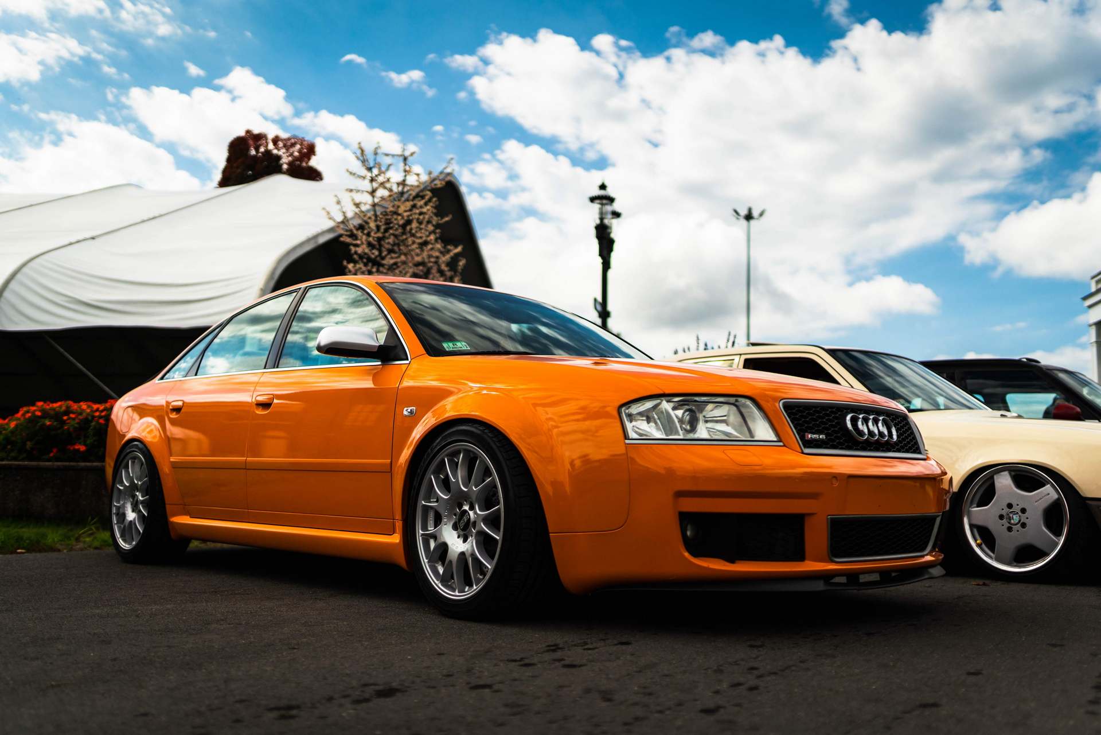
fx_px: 1071
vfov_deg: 37.9
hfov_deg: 54.4
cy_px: 368
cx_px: 550
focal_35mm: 35
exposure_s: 1/4000
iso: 100
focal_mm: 35
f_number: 1.4
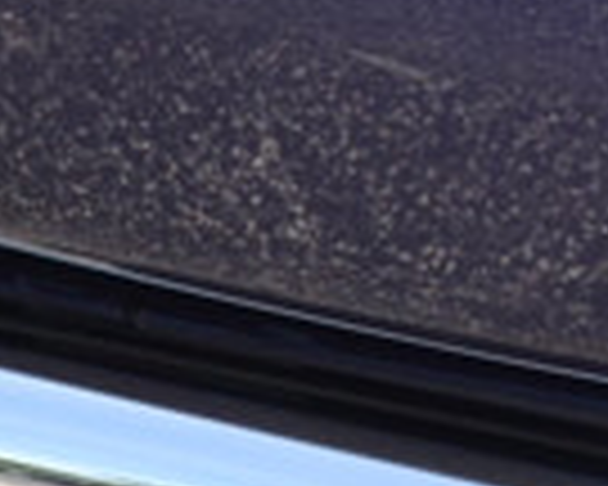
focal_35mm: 300
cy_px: -320
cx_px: 1221
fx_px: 5398
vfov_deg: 5.1
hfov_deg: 6.3
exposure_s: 1/200
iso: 100
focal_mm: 24
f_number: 6.3
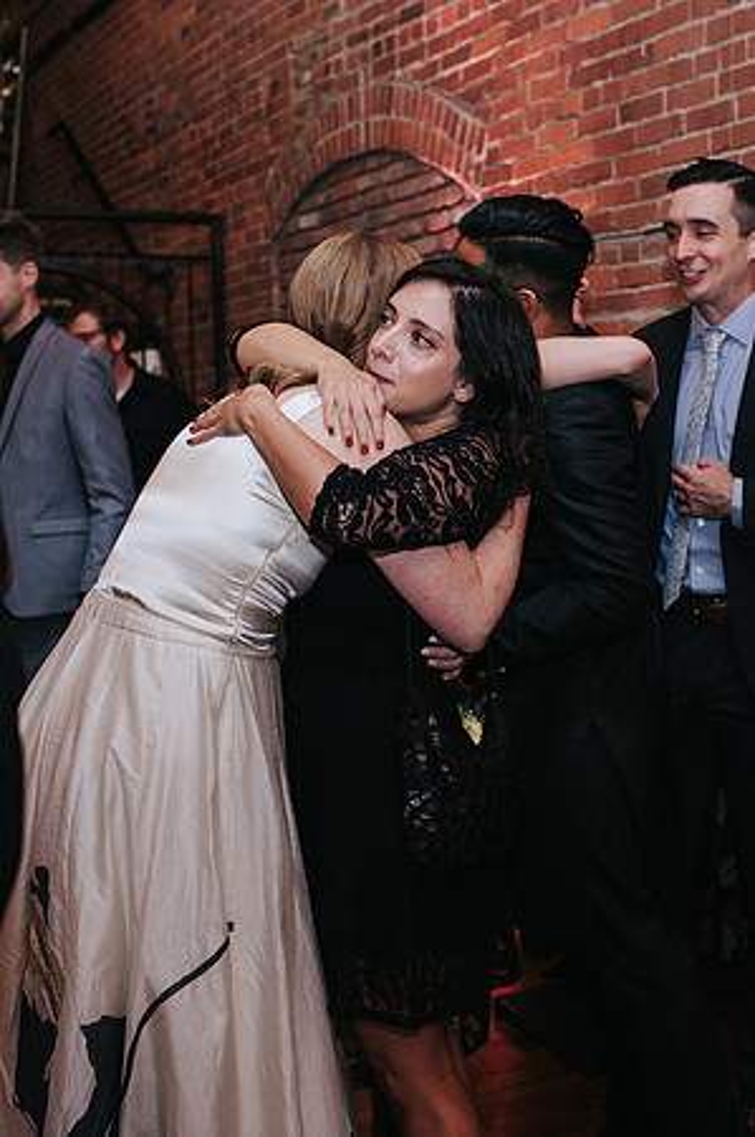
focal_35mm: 53
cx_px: 548
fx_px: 1657
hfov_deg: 25.4
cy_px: 568
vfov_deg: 37.8
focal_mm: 35
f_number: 3.2
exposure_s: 1/200
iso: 800
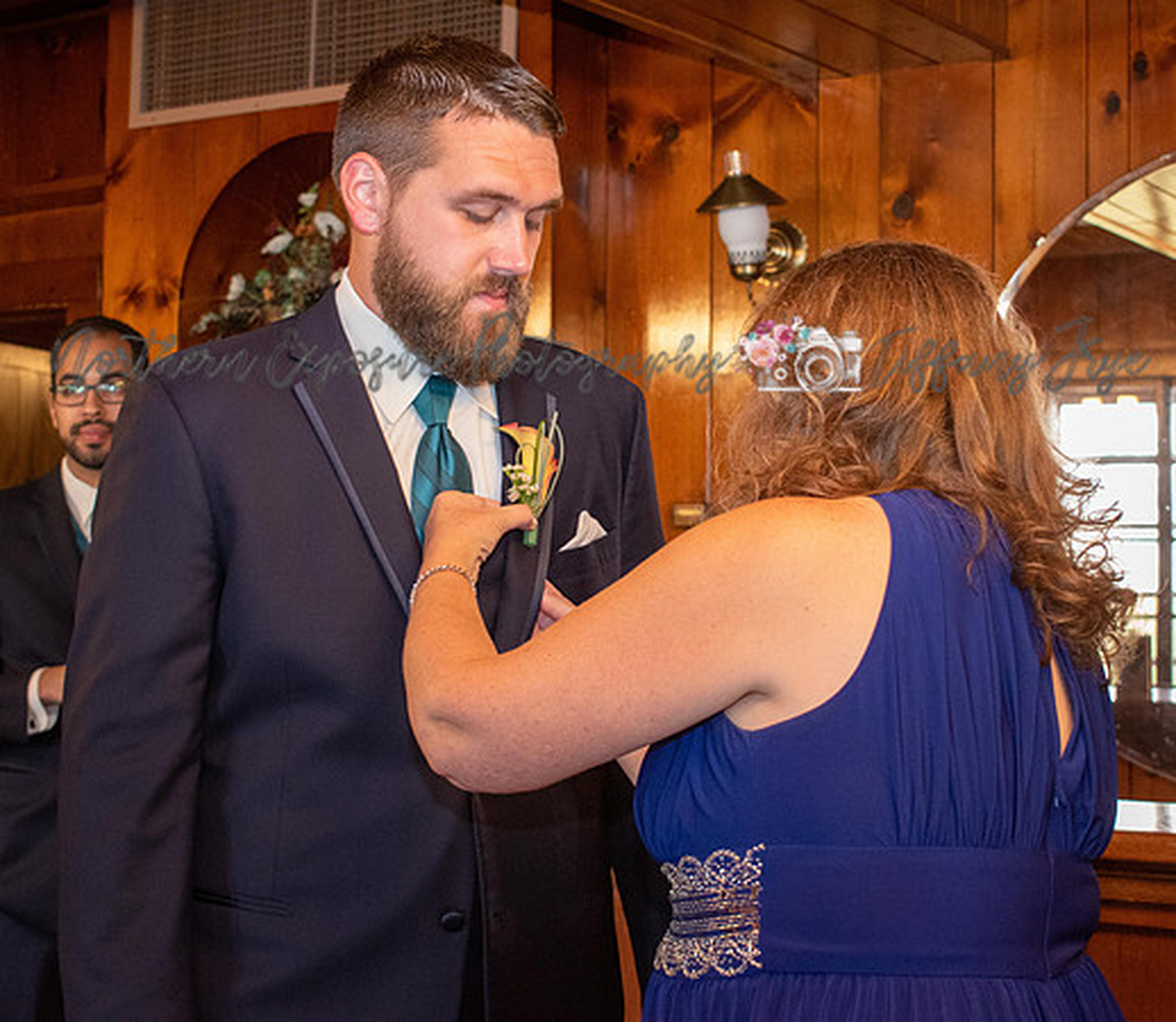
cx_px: 602
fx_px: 2198
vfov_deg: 26.2
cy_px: 473
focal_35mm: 61
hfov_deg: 30.0
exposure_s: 1/60
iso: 2200
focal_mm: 32
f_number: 4.5
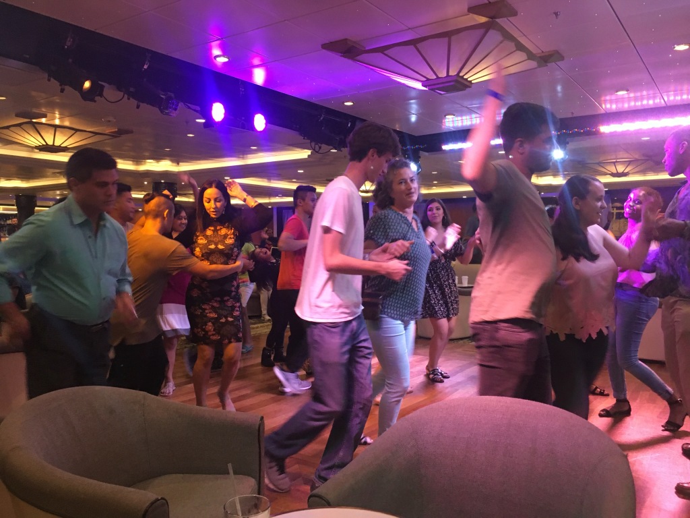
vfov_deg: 48.2
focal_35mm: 29
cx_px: 345
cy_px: 259
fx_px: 578
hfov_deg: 61.7
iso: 200
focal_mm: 4.15
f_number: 2.2
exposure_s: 1/24
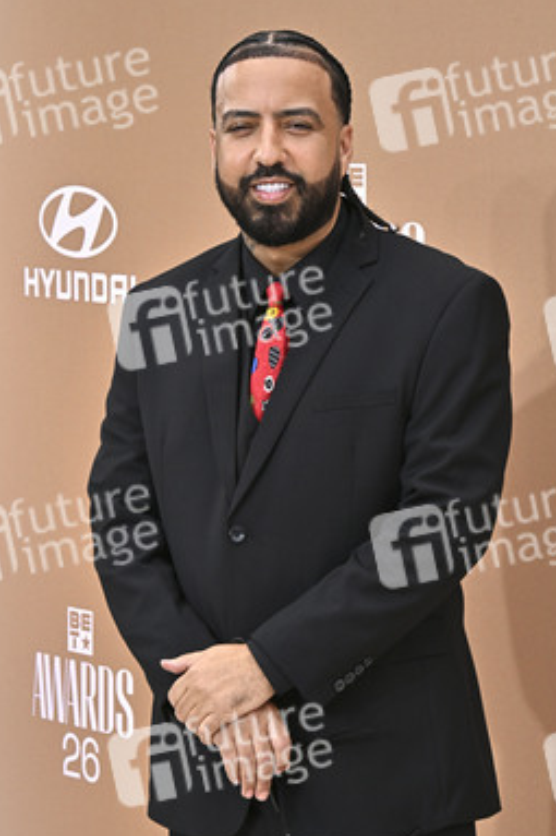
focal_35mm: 118
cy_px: 428
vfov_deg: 17.4
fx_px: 2736
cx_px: 283
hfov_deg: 11.6
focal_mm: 113
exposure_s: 1/320
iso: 400
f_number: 11
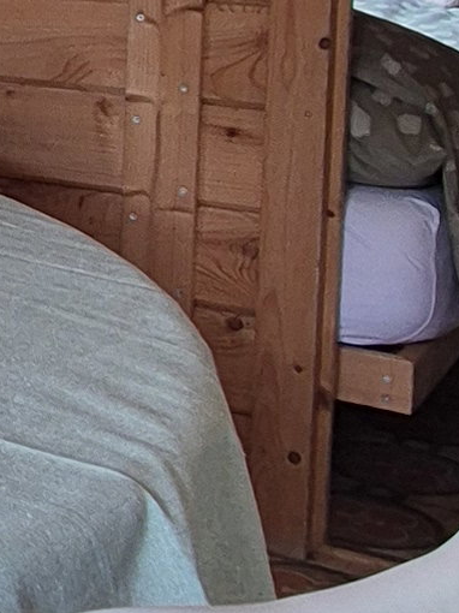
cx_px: -865
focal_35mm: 102
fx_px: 1805
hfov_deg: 10.7
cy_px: -135
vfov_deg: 18.2
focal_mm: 2.2
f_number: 2.2
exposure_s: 1/50
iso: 64
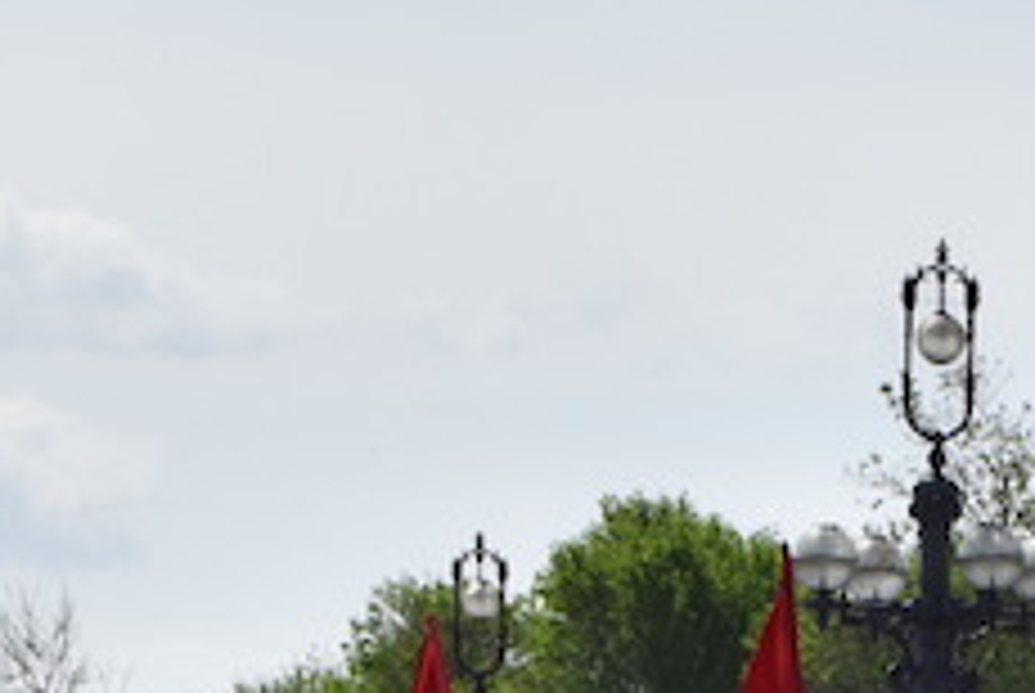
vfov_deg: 3.8
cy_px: 1213
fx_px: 10310
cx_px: 1539
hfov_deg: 5.7
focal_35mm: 358
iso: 200
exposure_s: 1/400
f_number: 10
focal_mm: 55
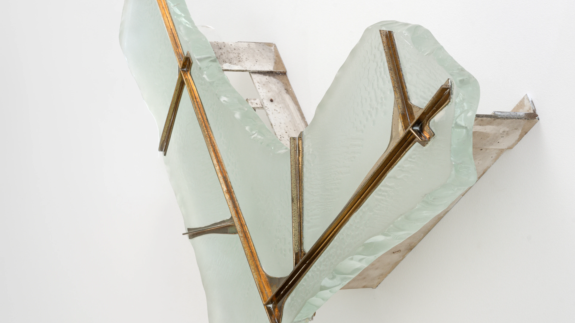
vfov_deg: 15.3
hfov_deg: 26.9
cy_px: 149
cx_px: 288
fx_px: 1204
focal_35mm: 79
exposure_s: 1/13
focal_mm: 50
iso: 250
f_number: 16
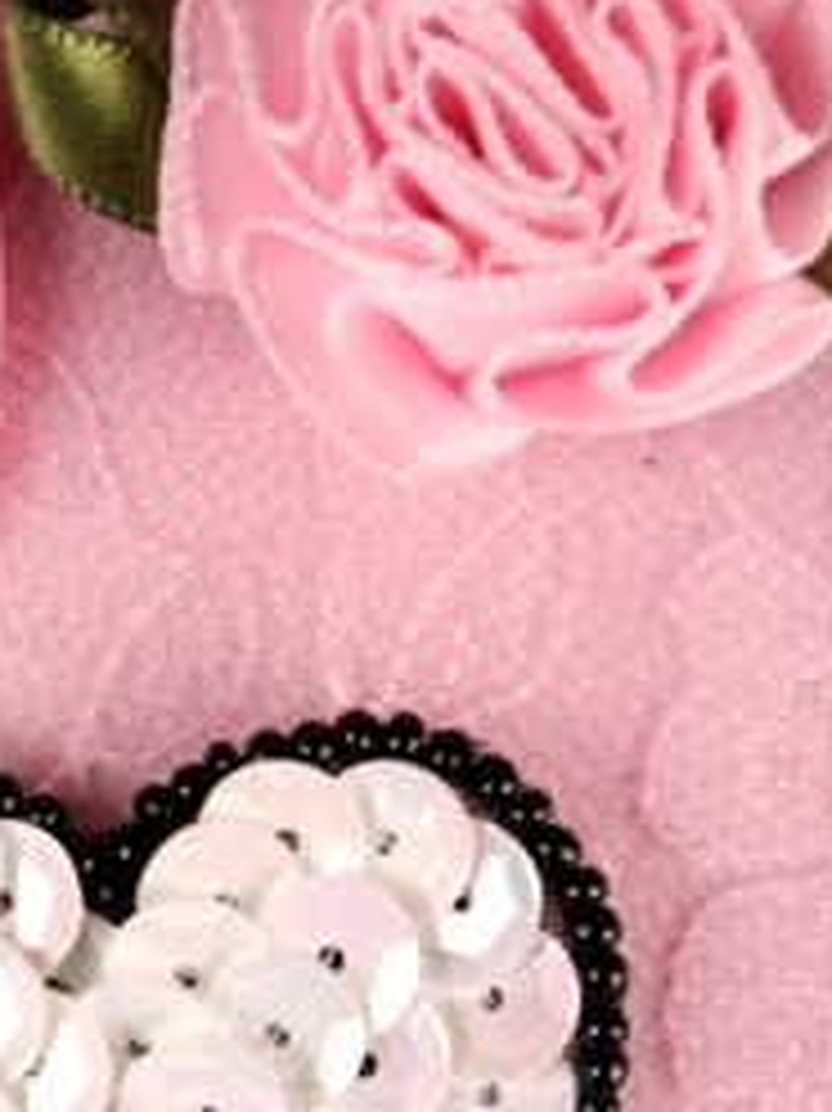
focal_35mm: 73
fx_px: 2341
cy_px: 1013
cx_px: 110
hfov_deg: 19.8
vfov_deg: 25.8
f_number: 4.1
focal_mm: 6.5
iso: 80
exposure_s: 1/500
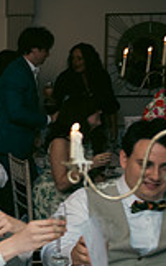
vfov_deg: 21.7
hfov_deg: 11.3
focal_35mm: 96
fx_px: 696
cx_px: -230
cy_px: 129
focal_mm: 24
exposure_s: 1/160
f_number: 3.5
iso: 400
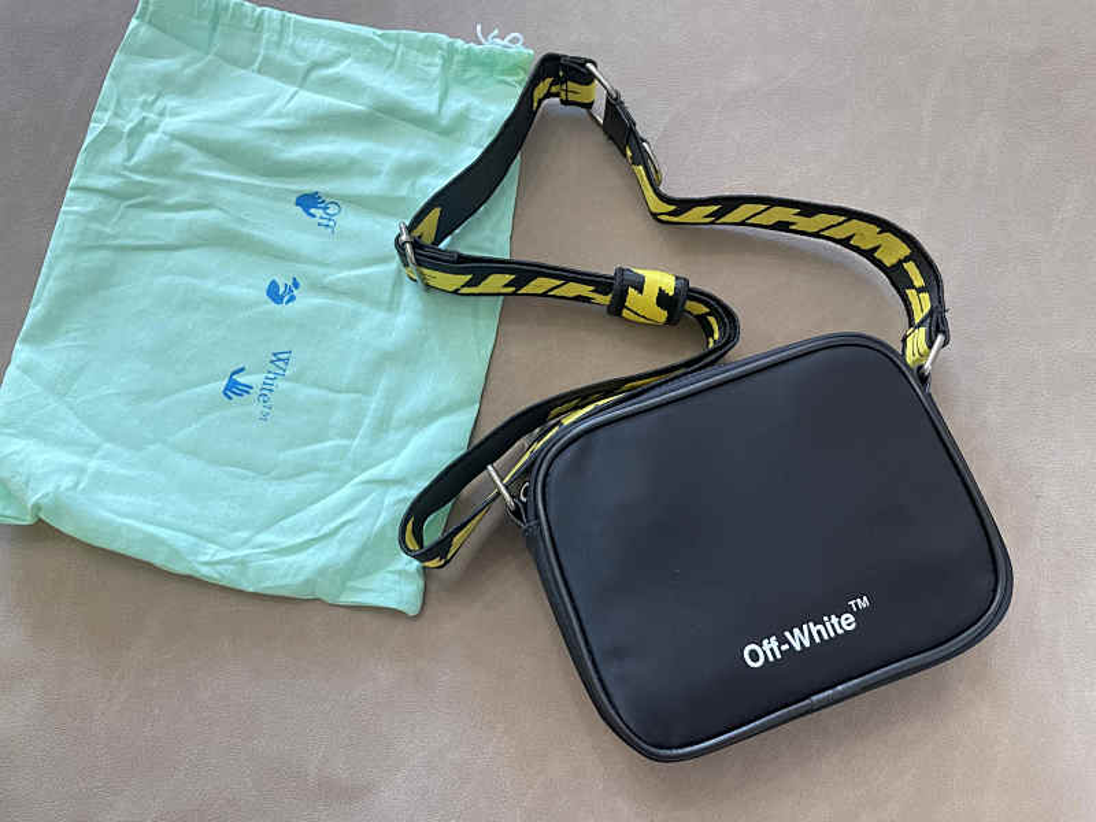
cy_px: 411
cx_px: 548
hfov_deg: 67.3
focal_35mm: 26
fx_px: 823
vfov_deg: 53.1
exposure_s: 1/25
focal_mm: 4.2
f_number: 1.6
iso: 640
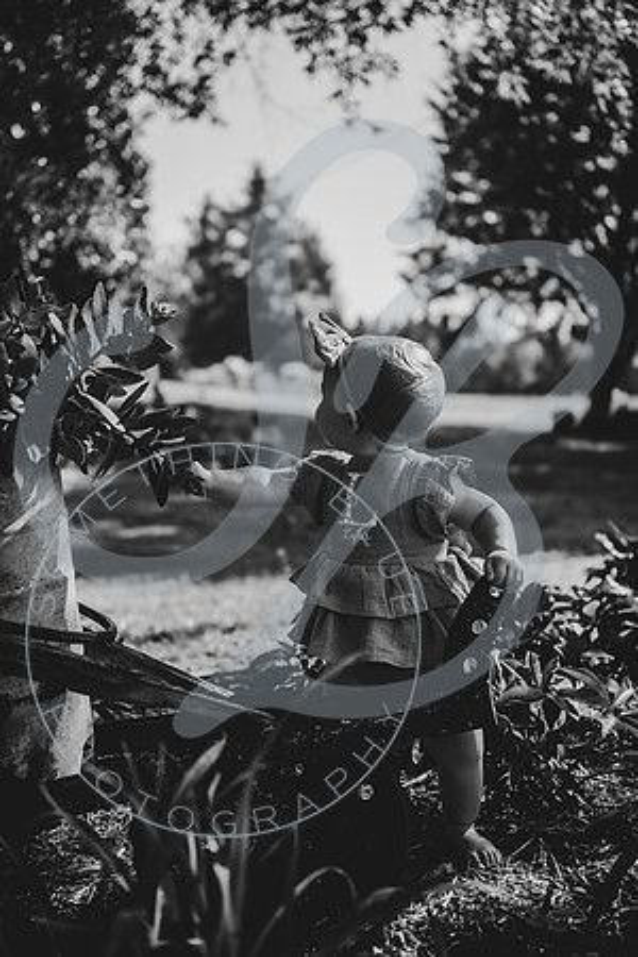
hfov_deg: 28.1
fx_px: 1276
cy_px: 478
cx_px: 319
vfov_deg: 41.1
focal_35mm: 48
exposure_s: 1/800
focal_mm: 48
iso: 100
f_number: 2.8
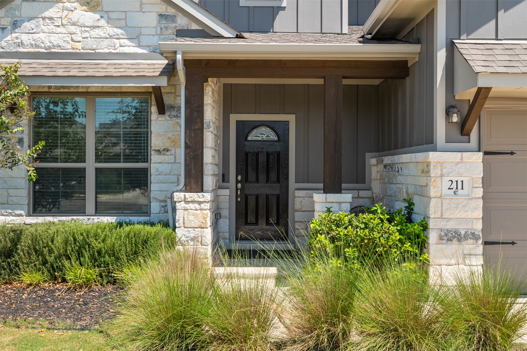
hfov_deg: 54.4
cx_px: 264
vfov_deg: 37.9
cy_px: 176
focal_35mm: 35
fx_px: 512
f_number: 9
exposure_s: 1/50
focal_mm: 35
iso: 100
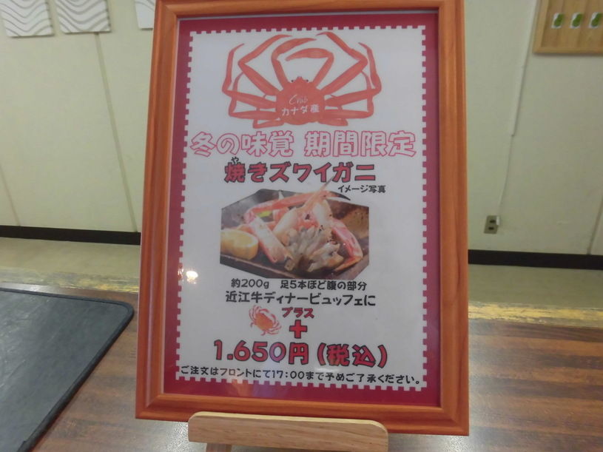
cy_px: 226
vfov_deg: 56.8
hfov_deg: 71.6
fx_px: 418
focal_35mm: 24
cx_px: 302
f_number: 3.1
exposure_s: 1/40
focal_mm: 4.3
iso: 250
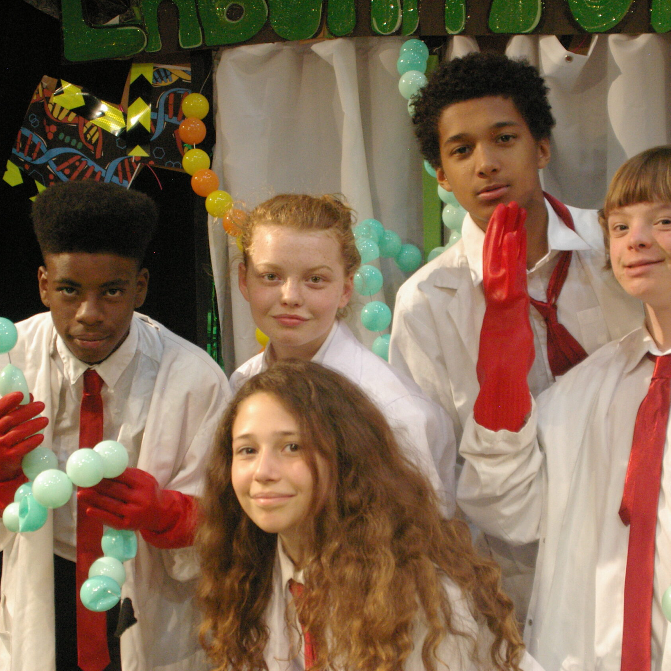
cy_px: 334
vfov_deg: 31.6
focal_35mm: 54
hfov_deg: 31.6
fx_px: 1184
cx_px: 388
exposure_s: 1/125
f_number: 4.5
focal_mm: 28
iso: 1600
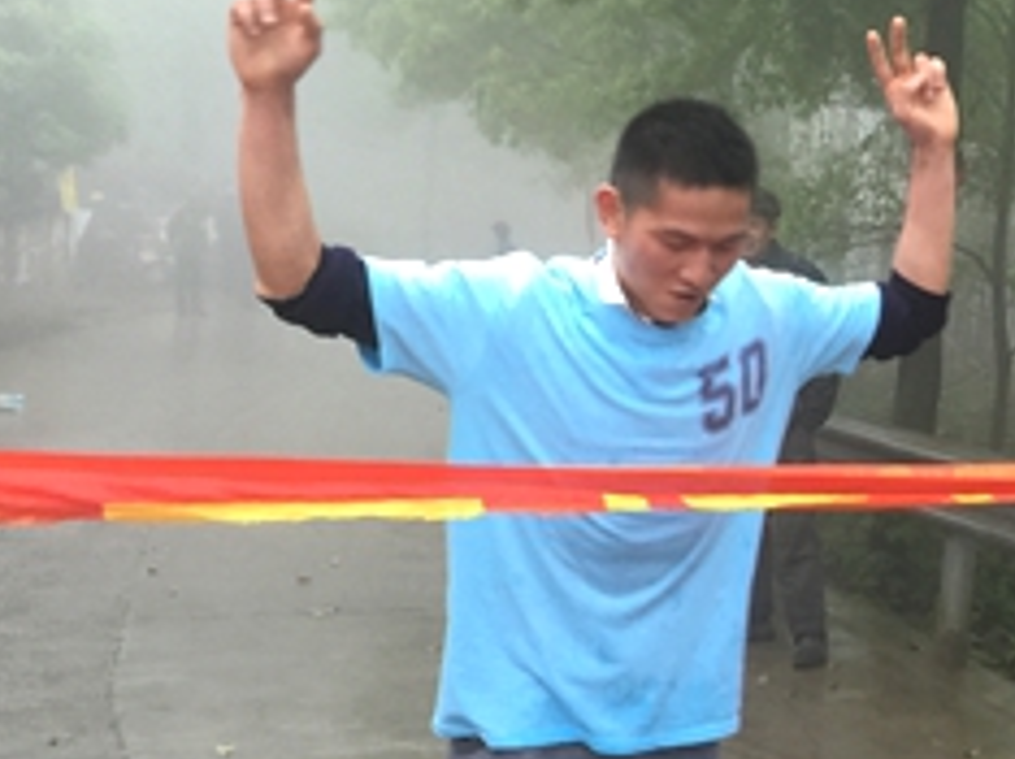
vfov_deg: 23.6
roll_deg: -4.6
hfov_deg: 30.2
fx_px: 1816
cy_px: 423
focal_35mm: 62
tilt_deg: -11.1
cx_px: 868
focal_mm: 4.15
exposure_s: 1/33
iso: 40
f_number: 2.2
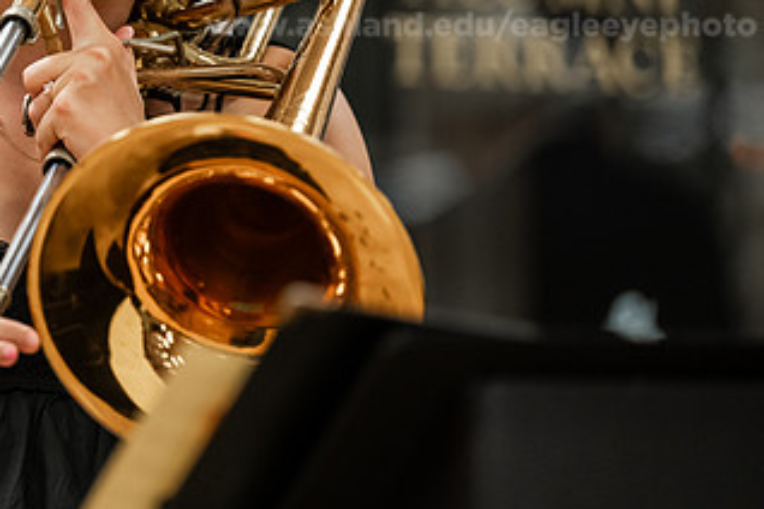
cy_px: 76
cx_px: 96
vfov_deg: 4.7
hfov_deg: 7.0
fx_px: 6196
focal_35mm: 292
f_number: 2.8
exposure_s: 1/200
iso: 1600
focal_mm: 160
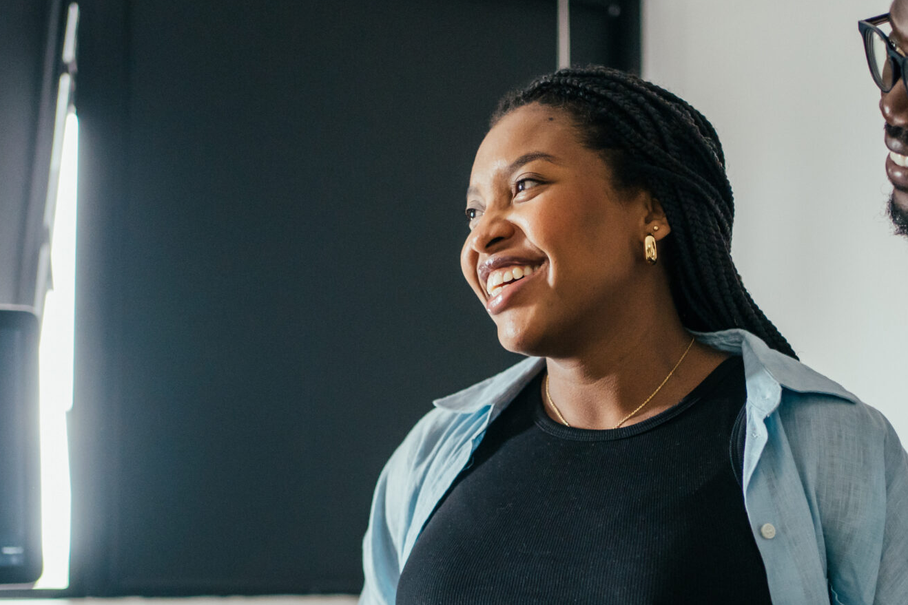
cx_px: 464
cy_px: 439
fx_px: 1715
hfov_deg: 29.7
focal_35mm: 68
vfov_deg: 19.9
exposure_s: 1/250
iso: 2500
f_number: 1.8
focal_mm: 35
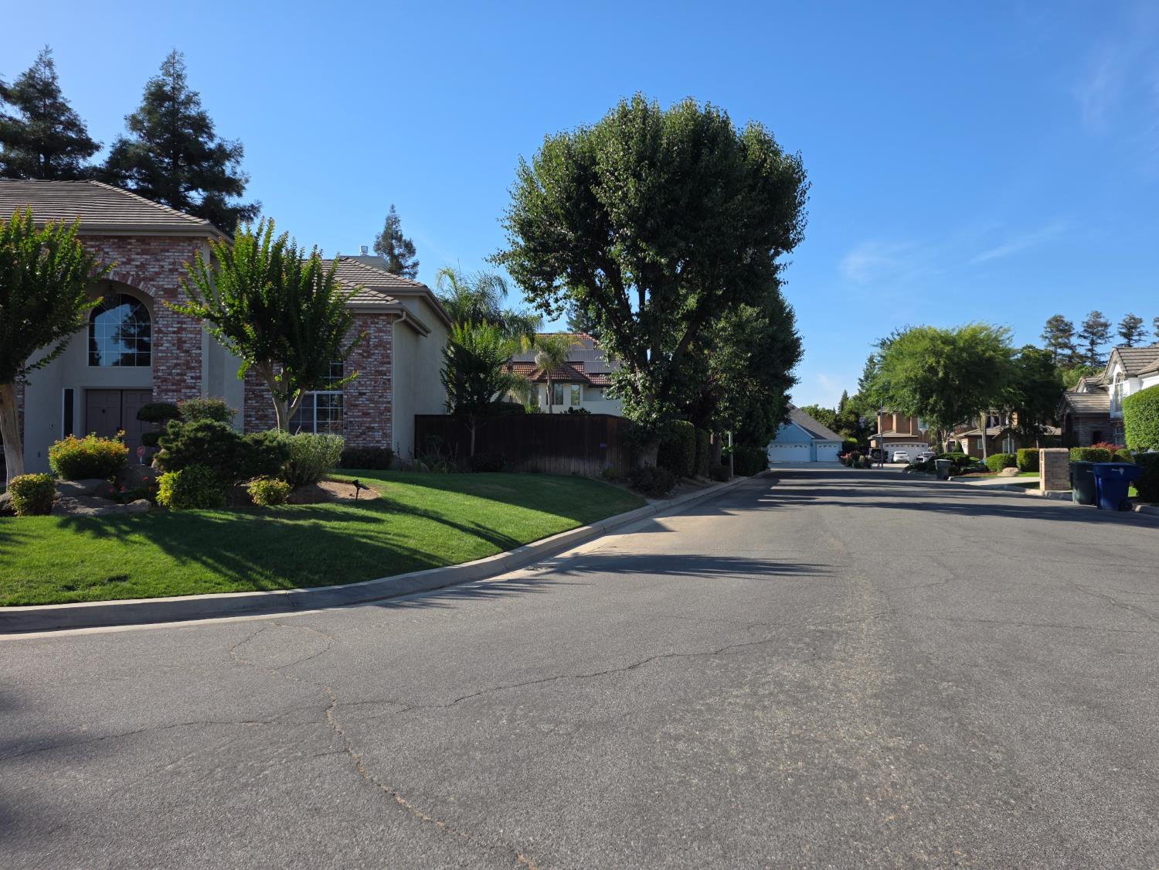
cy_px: 435
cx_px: 580
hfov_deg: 73.9
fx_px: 770
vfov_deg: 58.9
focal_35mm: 23
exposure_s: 1/3559
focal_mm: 6.25
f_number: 1.7
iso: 80
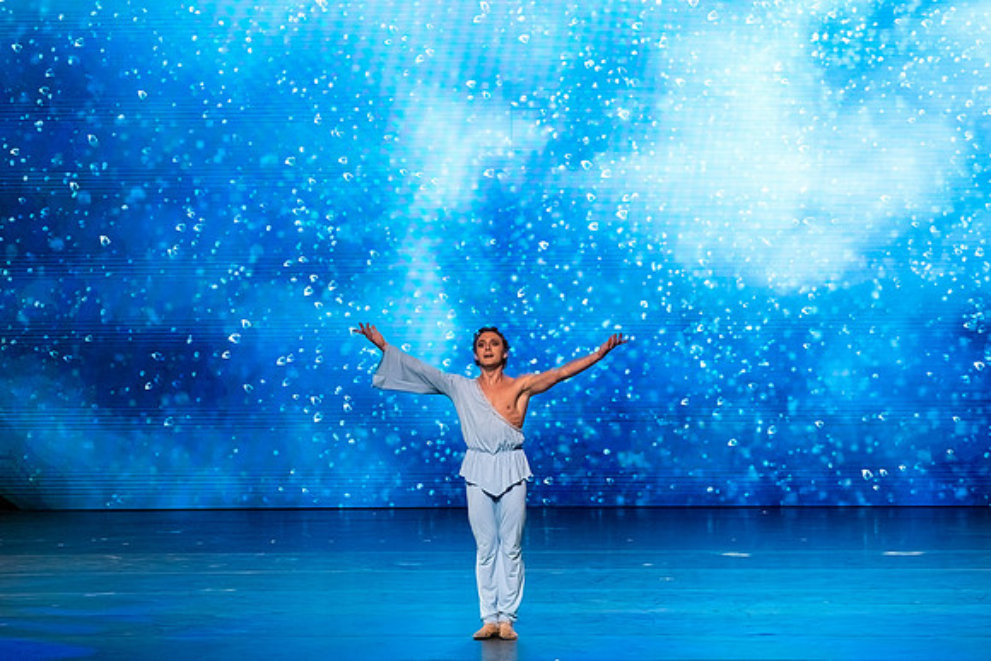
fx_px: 5993
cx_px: 550
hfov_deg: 9.5
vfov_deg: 6.3
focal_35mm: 218
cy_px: 198
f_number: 5.6
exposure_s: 1/400
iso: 6400
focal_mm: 143
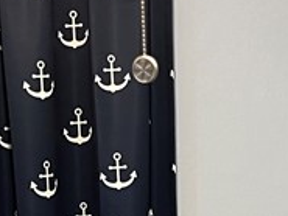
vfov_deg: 10.1
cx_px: 294
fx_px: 1199
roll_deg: +0.3
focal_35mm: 144
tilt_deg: -9.6
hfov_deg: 13.5
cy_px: 300
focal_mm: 5.7
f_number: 1.5
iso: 160
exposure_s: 1/60
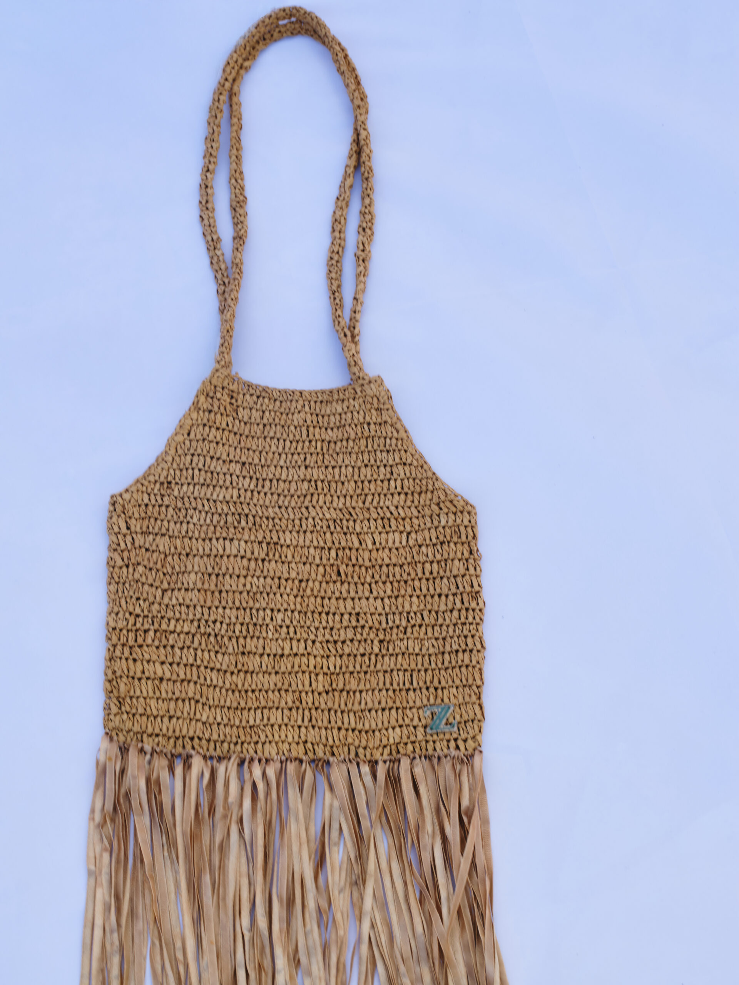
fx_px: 1907
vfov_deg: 29.0
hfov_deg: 21.9
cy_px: 492
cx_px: 370
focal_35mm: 67
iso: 200
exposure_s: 1/125
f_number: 10
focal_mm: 84.8
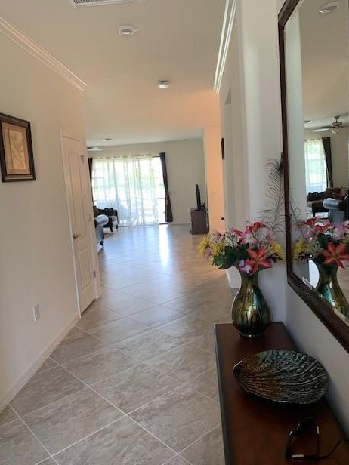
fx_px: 363
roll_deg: +3.7
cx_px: 177
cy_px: 236
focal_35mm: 27
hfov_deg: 51.4
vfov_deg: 65.3
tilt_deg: -8.9
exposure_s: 1/60
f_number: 1.8
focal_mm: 4.25
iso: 125
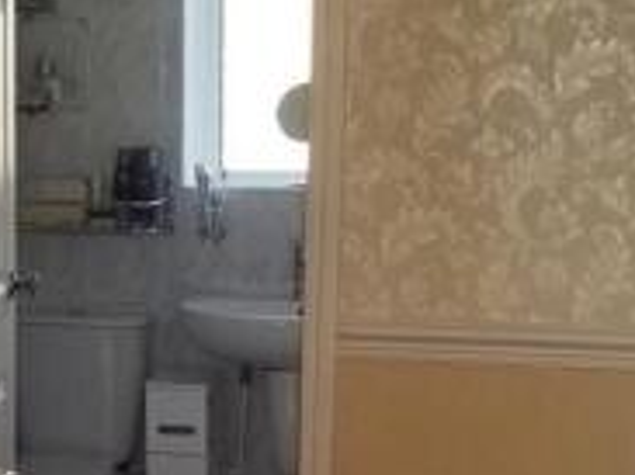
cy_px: 525
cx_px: 47
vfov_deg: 14.2
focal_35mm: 102
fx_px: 1870
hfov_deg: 18.9
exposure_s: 1/30
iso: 64
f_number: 2.9
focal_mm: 5.7
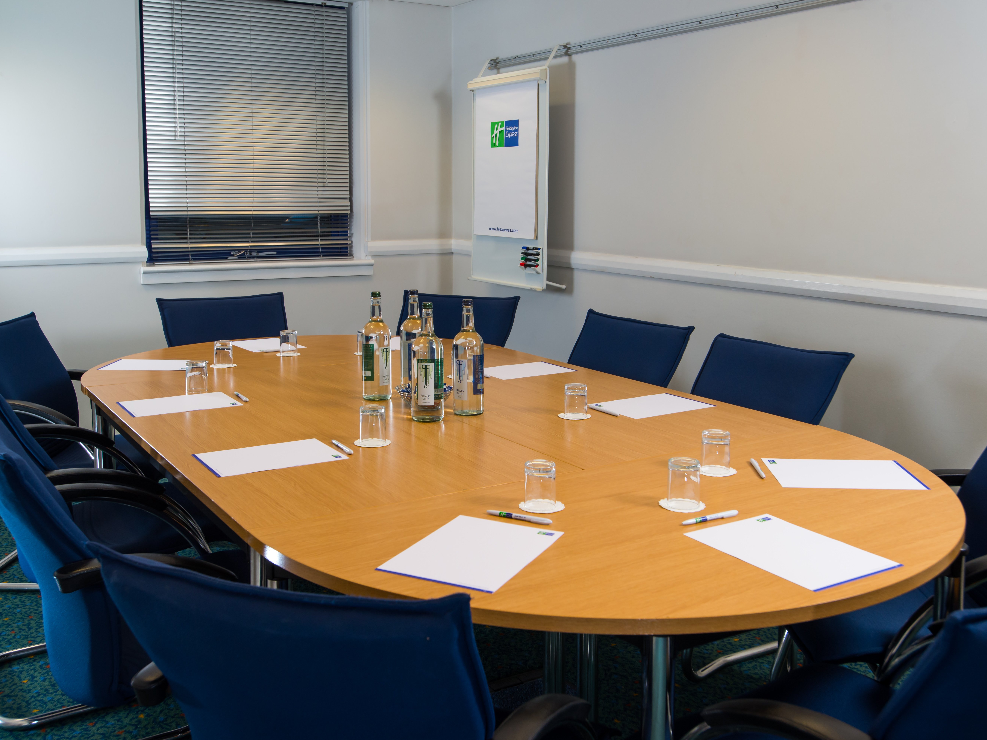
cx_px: 509
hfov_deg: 52.6
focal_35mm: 35
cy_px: 371
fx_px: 998
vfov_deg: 40.7
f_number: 10
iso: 640
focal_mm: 32
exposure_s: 1/50
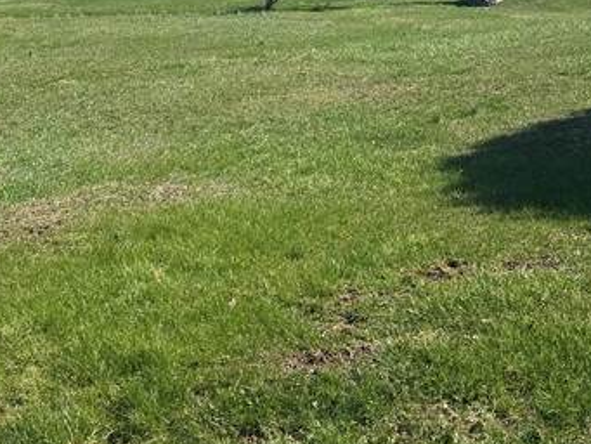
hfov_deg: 26.9
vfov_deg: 20.4
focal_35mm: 72
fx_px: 1230
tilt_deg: -4.4
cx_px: 227
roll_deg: -5.2
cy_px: 158
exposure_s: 1/3279
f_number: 1.78
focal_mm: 6.76
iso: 80
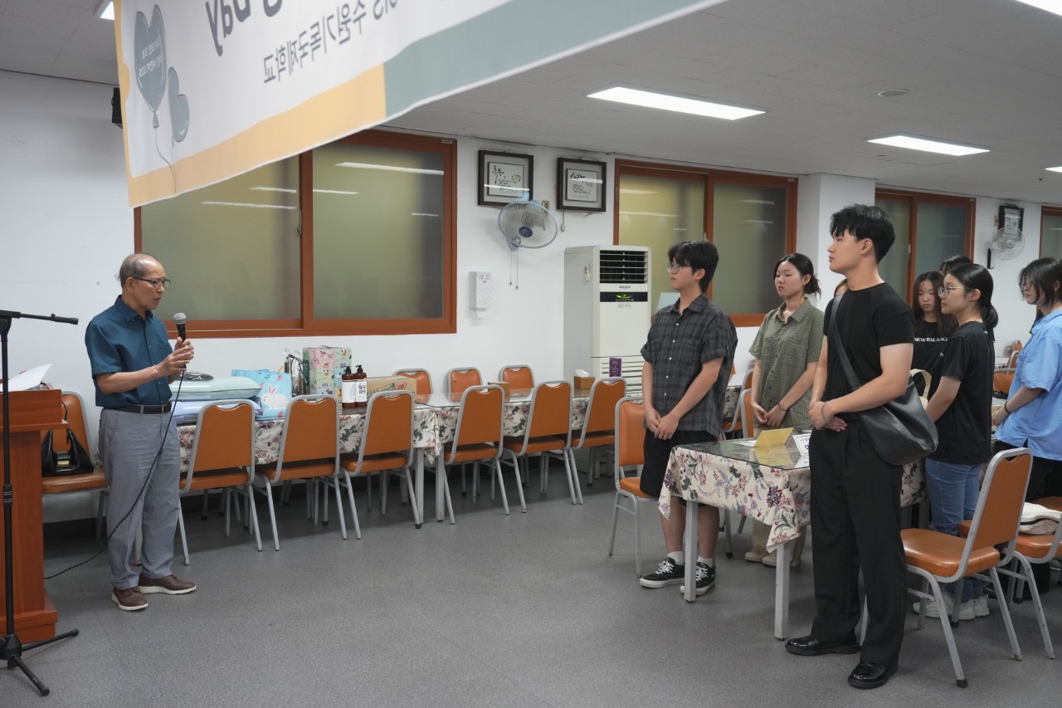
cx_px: 531
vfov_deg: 42.3
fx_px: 914
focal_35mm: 31
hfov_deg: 60.3
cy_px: 354
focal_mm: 31
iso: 3200
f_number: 4
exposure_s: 1/161
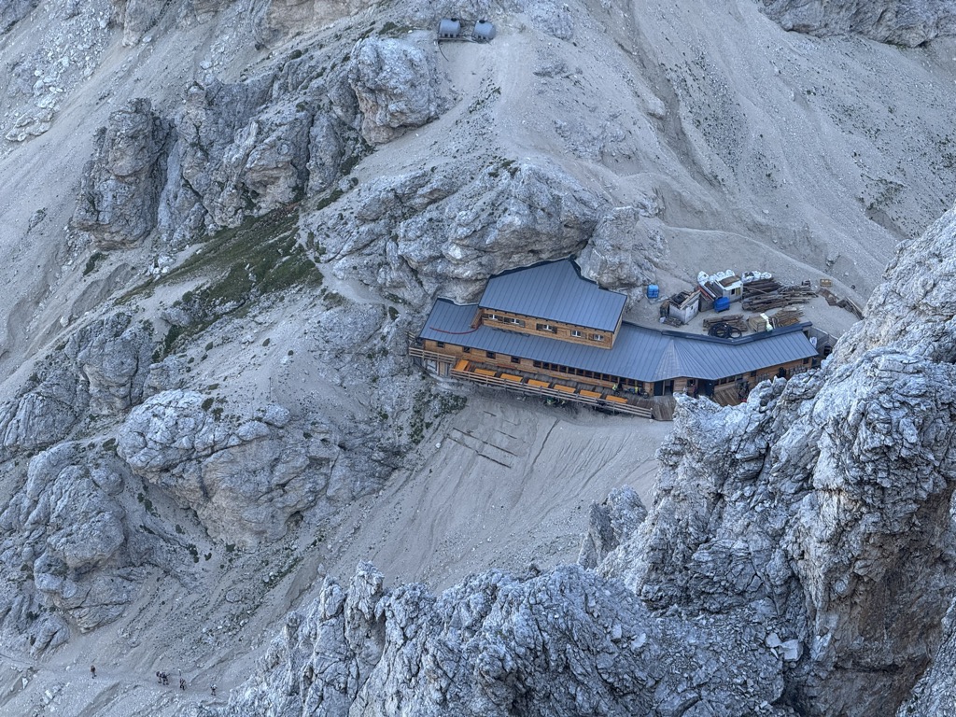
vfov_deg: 12.3
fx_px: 3314
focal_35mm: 120
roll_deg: -1.8
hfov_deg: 16.4
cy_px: 358
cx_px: 478
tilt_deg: -36.2
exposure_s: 1/268
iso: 64
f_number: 2.8
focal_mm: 15.66
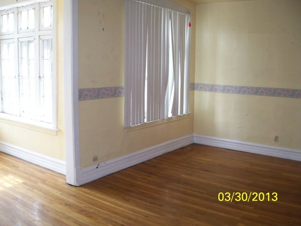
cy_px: 113
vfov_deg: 38.7
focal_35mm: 37
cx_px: 150
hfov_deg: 50.1
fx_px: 322
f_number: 3.4
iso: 200
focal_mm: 7.9
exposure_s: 1/30
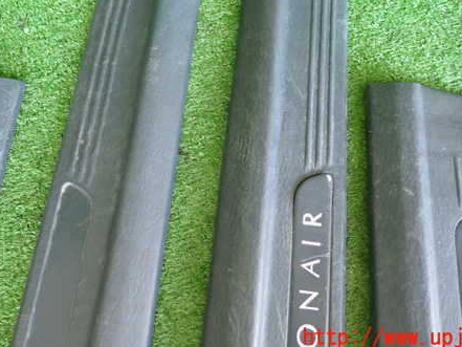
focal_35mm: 34
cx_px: 225
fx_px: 454
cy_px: 115
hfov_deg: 53.9
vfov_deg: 41.3
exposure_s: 1/30
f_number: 2
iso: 200
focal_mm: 4.5
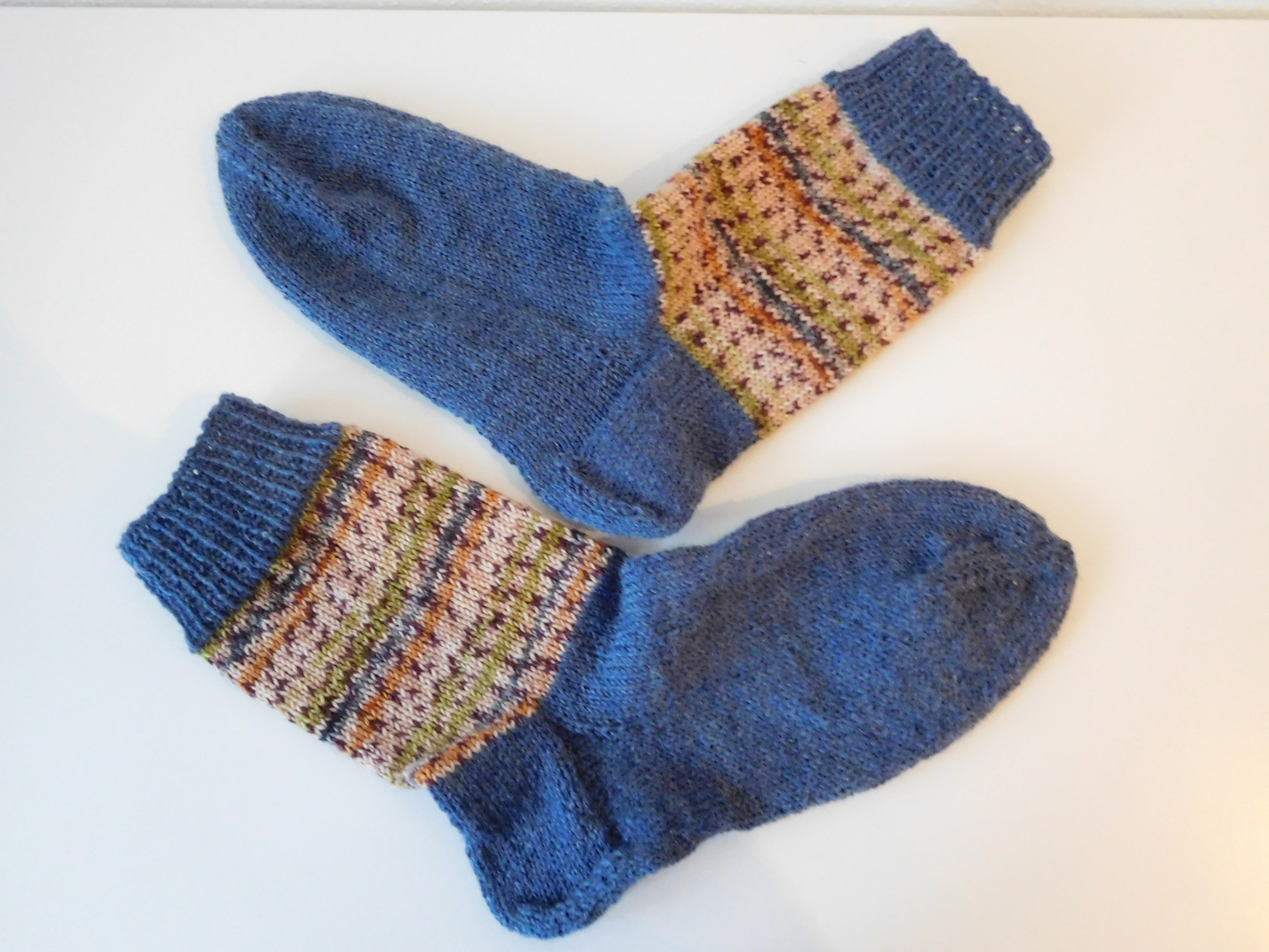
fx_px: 916
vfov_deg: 54.9
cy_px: 476
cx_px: 634
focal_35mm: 25
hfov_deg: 69.4
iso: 800
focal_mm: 4.5
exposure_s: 1/6
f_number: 3.4
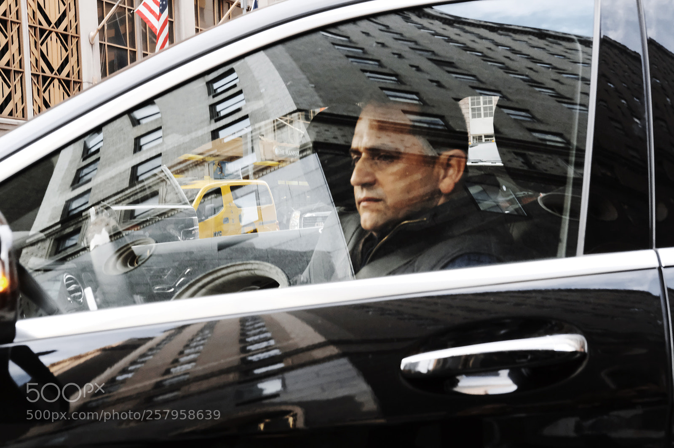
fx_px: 991
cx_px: 337
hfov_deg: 37.6
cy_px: 224
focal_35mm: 53
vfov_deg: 25.5
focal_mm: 35
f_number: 8
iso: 4000
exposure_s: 1/200
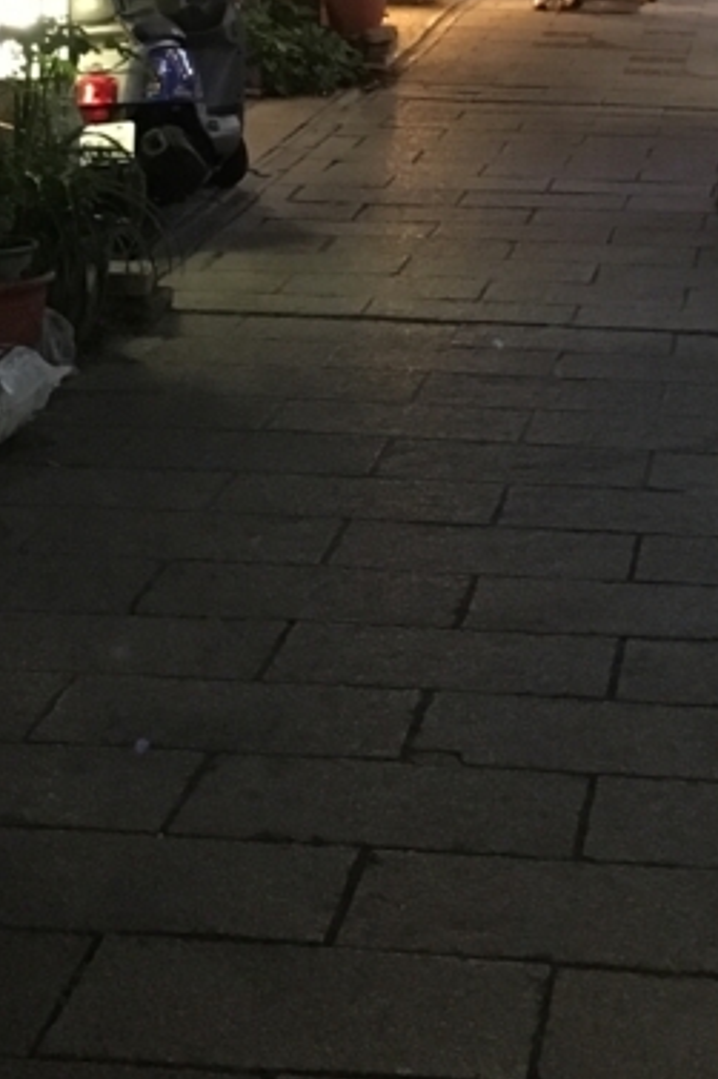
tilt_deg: -5.7
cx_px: 646
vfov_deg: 23.9
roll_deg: +0.7
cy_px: 60
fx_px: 2455
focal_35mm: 82
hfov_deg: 16.4
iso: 320
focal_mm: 4.15
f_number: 2.2
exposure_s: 1/15
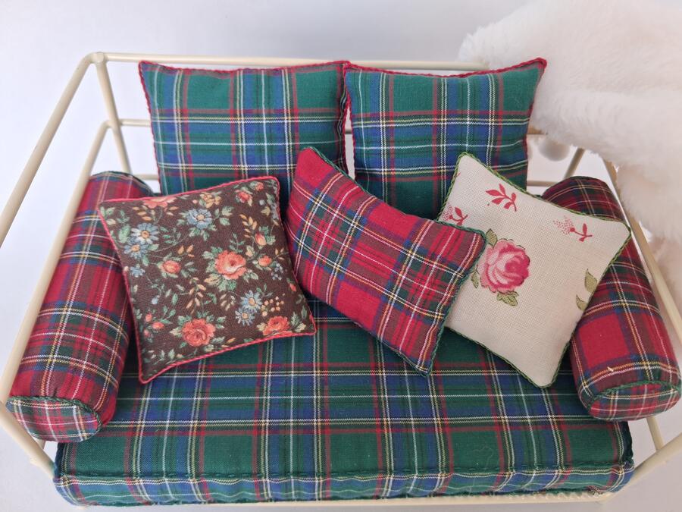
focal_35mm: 27
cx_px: 341
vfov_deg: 51.4
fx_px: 532
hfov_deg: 65.3
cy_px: 256
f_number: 1.8
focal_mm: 4
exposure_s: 1/100
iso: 25
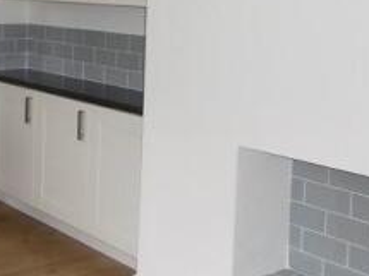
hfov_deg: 28.3
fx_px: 693
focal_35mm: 65
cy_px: 51
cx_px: 11
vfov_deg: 22.2
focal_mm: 4.3
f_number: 3.1
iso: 200
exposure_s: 1/60
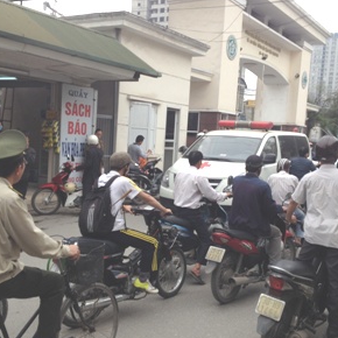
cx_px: 193
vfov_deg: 35.4
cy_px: 169
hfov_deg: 35.3
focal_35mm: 48
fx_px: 530
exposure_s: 1/789
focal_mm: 4.28
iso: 50
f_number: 2.4
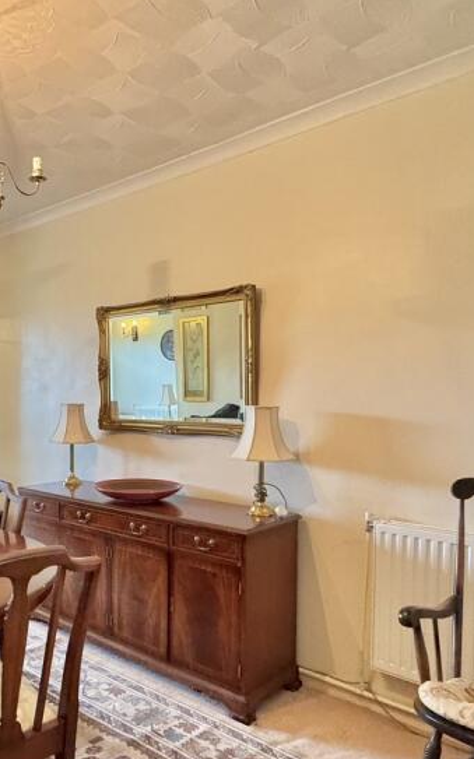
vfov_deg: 66.4
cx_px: 88
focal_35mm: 28
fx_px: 579
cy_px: 412
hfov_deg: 42.3
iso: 800
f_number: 2.2
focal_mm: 2.22
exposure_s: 1/50
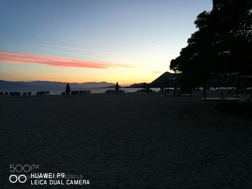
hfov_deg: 65.3
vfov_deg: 51.4
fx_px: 197
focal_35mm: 27
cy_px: 94
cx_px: 126
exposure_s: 1/50
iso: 125
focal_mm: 4.5
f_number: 2.2
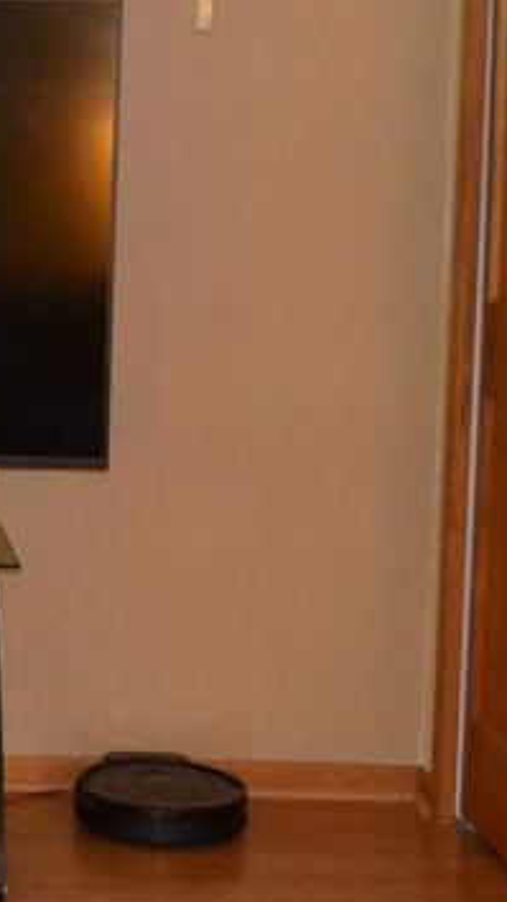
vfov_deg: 17.1
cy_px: 208
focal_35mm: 125
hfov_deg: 9.3
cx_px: -400
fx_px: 2989
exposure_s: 1/60
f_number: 3.8
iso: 3200
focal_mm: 22
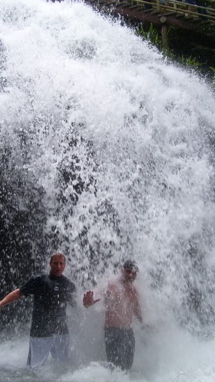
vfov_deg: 49.4
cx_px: 88
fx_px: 416
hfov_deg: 28.9
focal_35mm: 41
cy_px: 191
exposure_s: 1/350
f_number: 2.7
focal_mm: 6
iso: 80
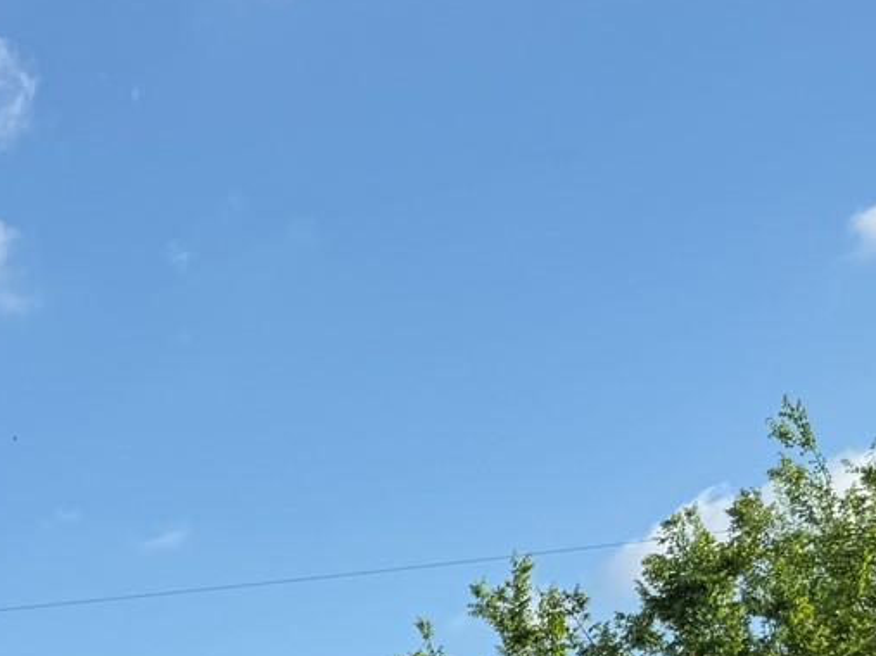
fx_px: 2454
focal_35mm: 97
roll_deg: +1.2
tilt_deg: +2.2
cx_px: -712
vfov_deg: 13.6
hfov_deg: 16.7
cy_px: 1177
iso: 80
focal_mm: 6.76
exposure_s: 1/3425
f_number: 1.78
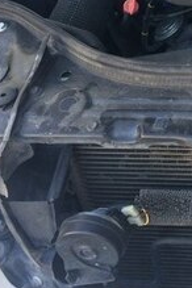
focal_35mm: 91
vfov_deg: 21.3
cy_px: -23
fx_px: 728
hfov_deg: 13.6
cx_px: 331
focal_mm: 4.15
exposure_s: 1/100
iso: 64
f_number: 2.2
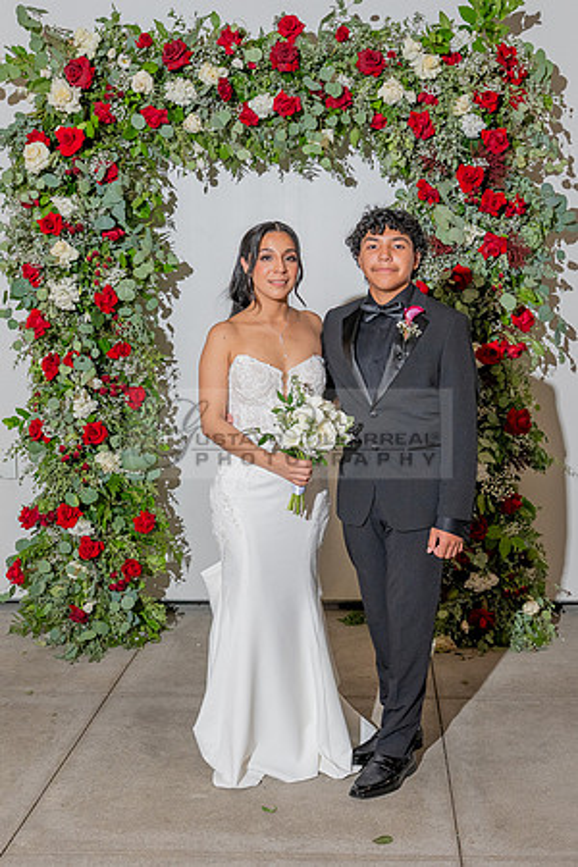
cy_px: 412
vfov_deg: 40.2
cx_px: 327
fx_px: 1183
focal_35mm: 49
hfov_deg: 27.4
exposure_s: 1/200
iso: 800
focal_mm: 27
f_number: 5.6
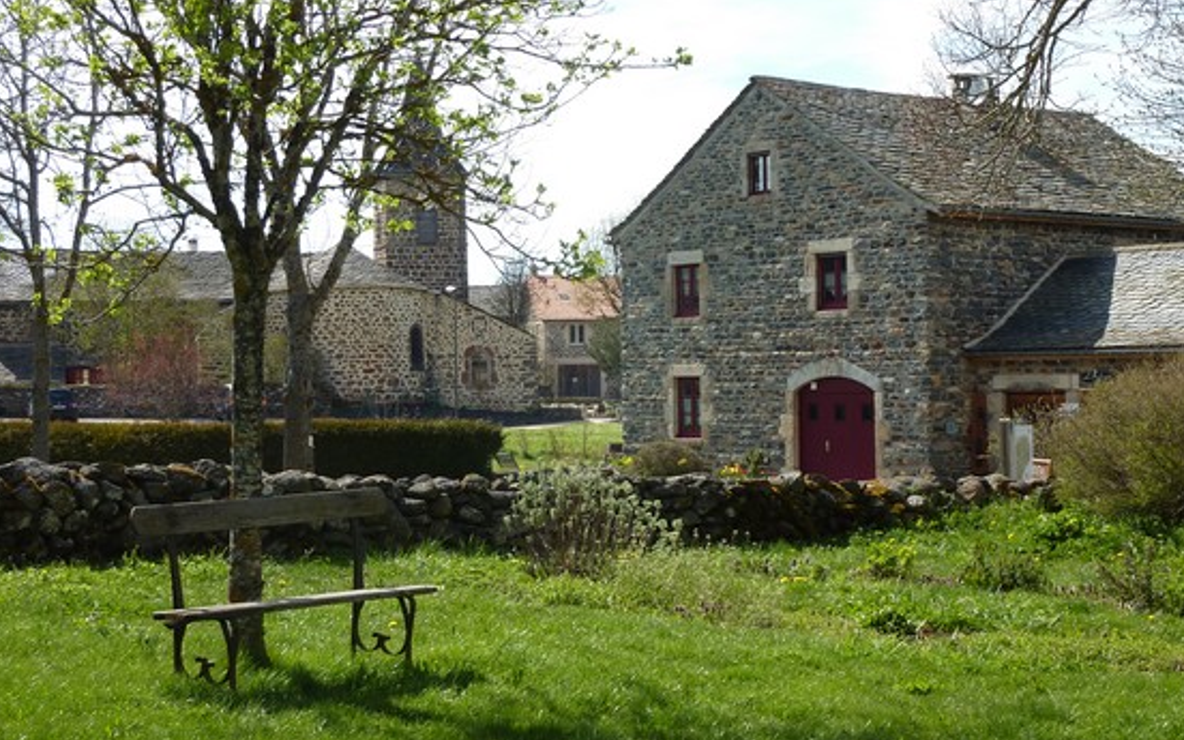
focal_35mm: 59
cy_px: 397
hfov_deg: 34.5
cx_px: 639
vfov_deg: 22.0
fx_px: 1904
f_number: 4
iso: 80
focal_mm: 7.9
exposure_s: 1/400
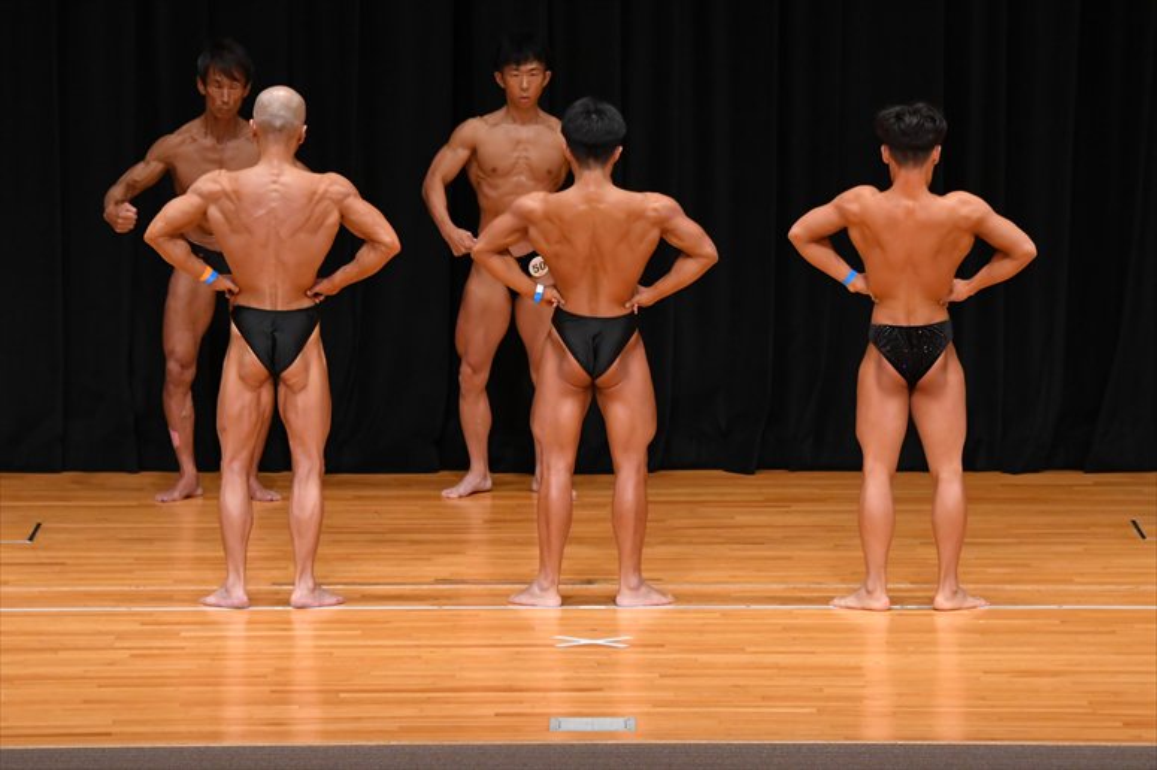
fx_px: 7228
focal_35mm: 225
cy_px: 385
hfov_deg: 9.2
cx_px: 578
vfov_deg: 6.1
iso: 3200
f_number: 5.6
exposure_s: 1/400
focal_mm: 150
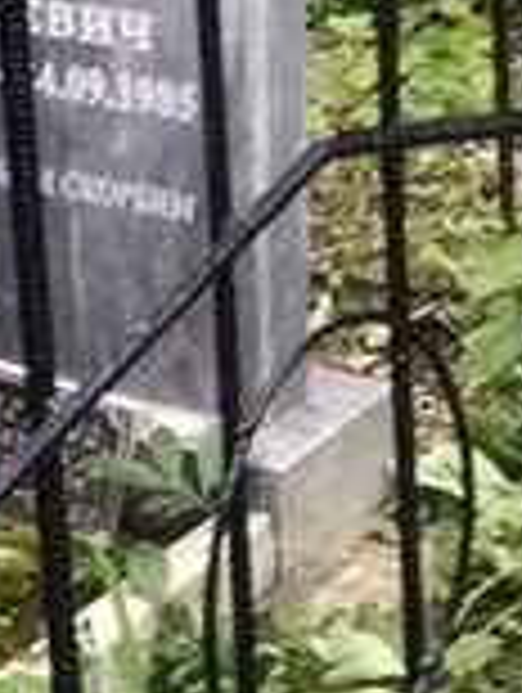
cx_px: -918
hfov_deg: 7.3
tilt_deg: -20.7
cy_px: 315
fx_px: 3729
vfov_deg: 10.6
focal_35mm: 186
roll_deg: +6.2
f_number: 1.8
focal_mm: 3.99
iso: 40
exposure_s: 1/100
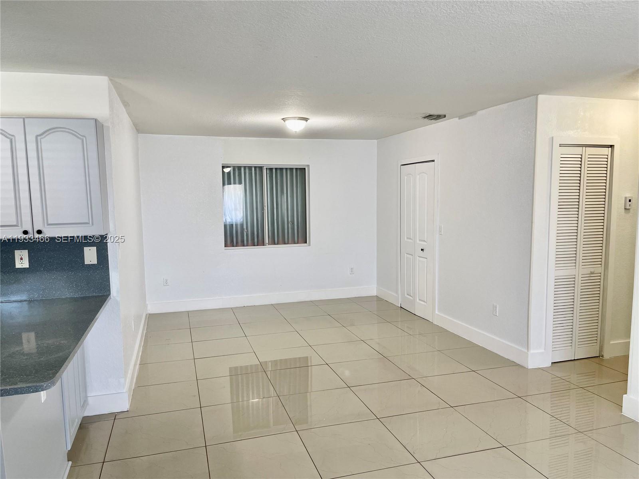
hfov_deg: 69.4
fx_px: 461
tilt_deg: -6.5
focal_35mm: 25
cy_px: 240
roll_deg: +0.8
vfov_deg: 54.9
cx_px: 320
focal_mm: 5.1
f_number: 1.6
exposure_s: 1/60
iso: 80
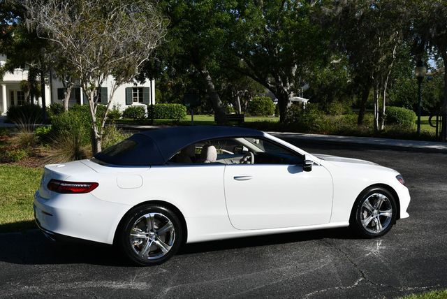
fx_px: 597
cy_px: 150
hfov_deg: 41.1
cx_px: 224
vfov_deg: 28.1
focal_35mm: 48
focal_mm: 24
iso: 100
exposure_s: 1/400
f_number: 9
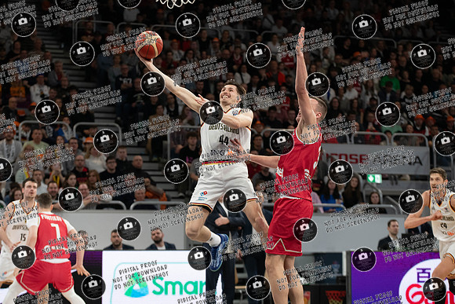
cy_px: 128
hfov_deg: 18.2
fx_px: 1415
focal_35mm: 112
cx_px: 187
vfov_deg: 12.2
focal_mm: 90
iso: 1600
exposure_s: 1/1000
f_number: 3.2
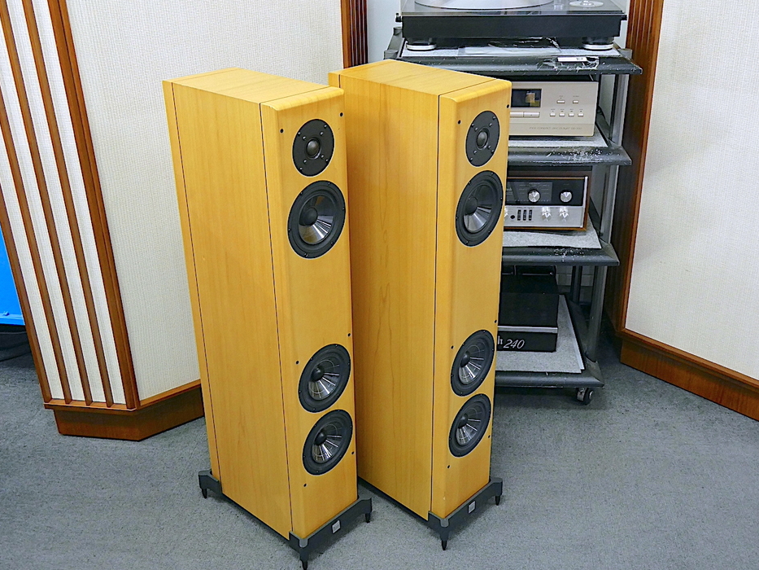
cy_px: 290
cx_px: 373
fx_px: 789
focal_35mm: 36
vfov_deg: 39.7
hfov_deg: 51.3
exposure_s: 1/6
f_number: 3.7
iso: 200
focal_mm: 6.3
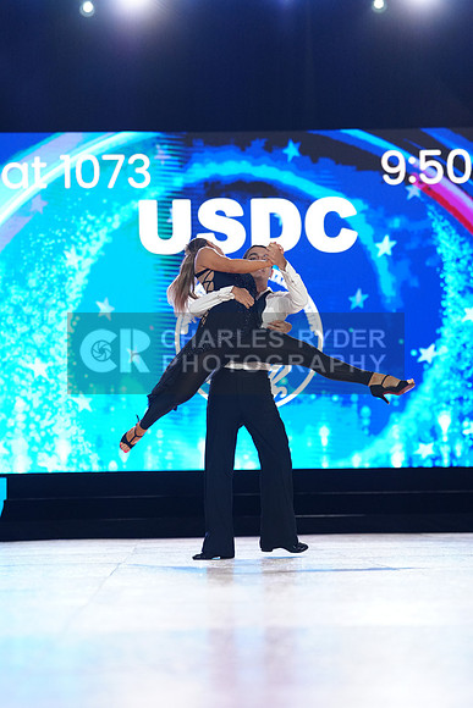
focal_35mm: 102
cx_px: 236
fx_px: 2009
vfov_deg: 20.0
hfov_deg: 13.4
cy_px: 354
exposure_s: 1/500
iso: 2000
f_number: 2.8
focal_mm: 102
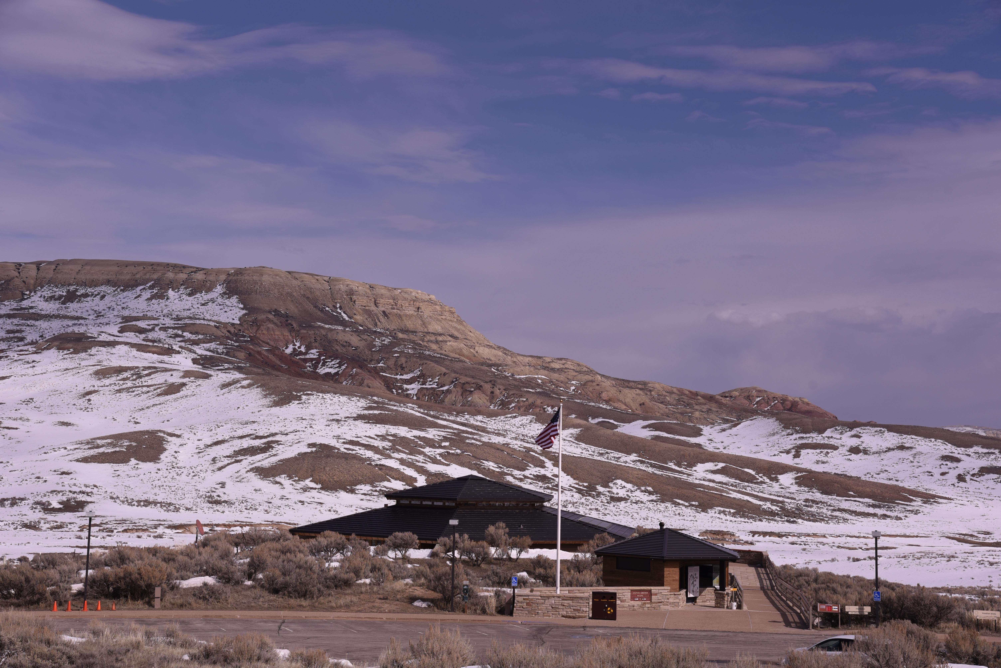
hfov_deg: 34.5
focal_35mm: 58
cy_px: 334
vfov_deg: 23.4
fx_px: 1613
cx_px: 500
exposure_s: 1/1000
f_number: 8
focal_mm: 58
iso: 100
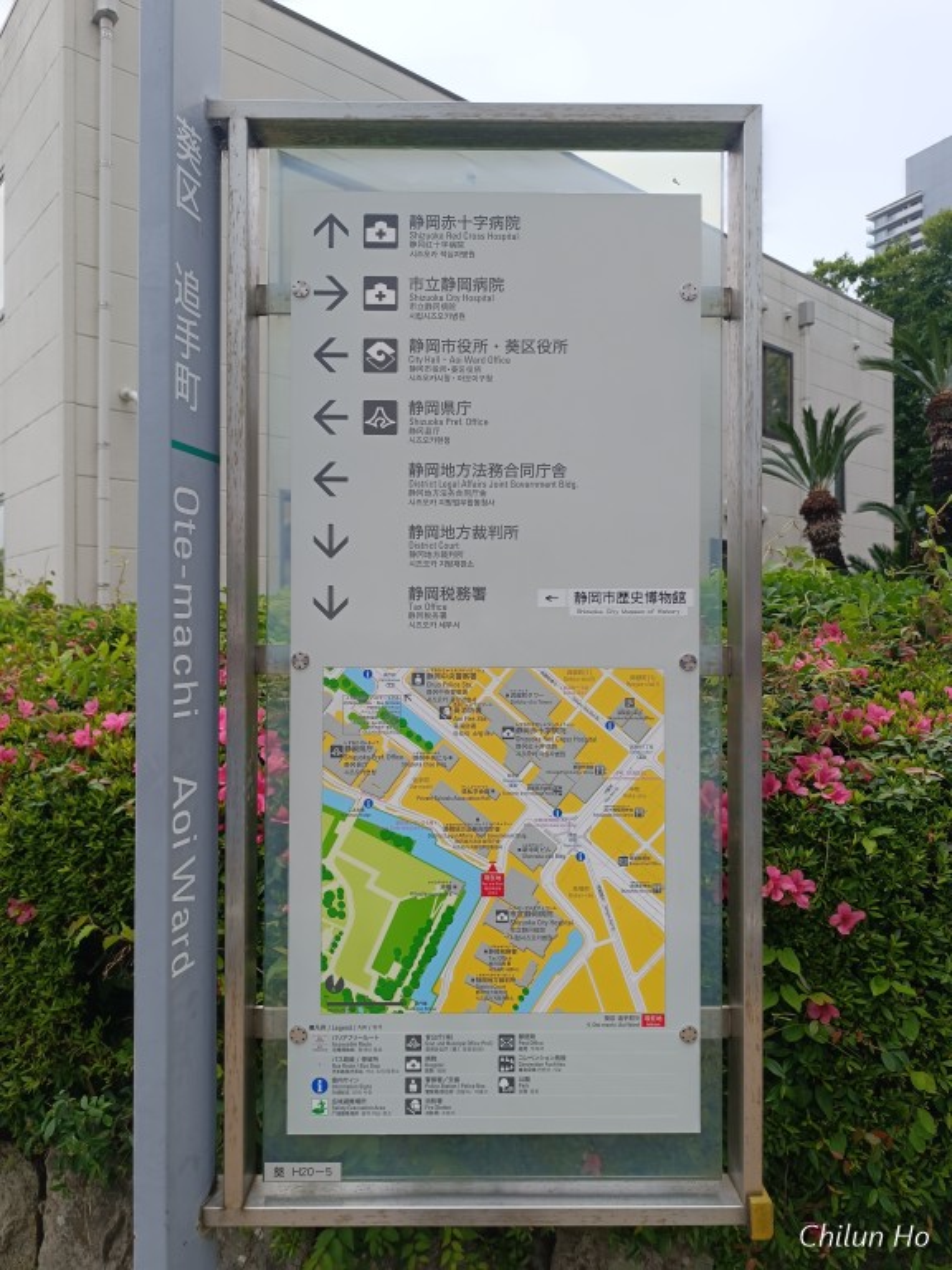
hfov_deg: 56.8
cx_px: 476
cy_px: 635
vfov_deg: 71.6
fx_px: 880
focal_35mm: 24
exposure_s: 1/216
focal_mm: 6.14
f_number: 1.65
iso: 50
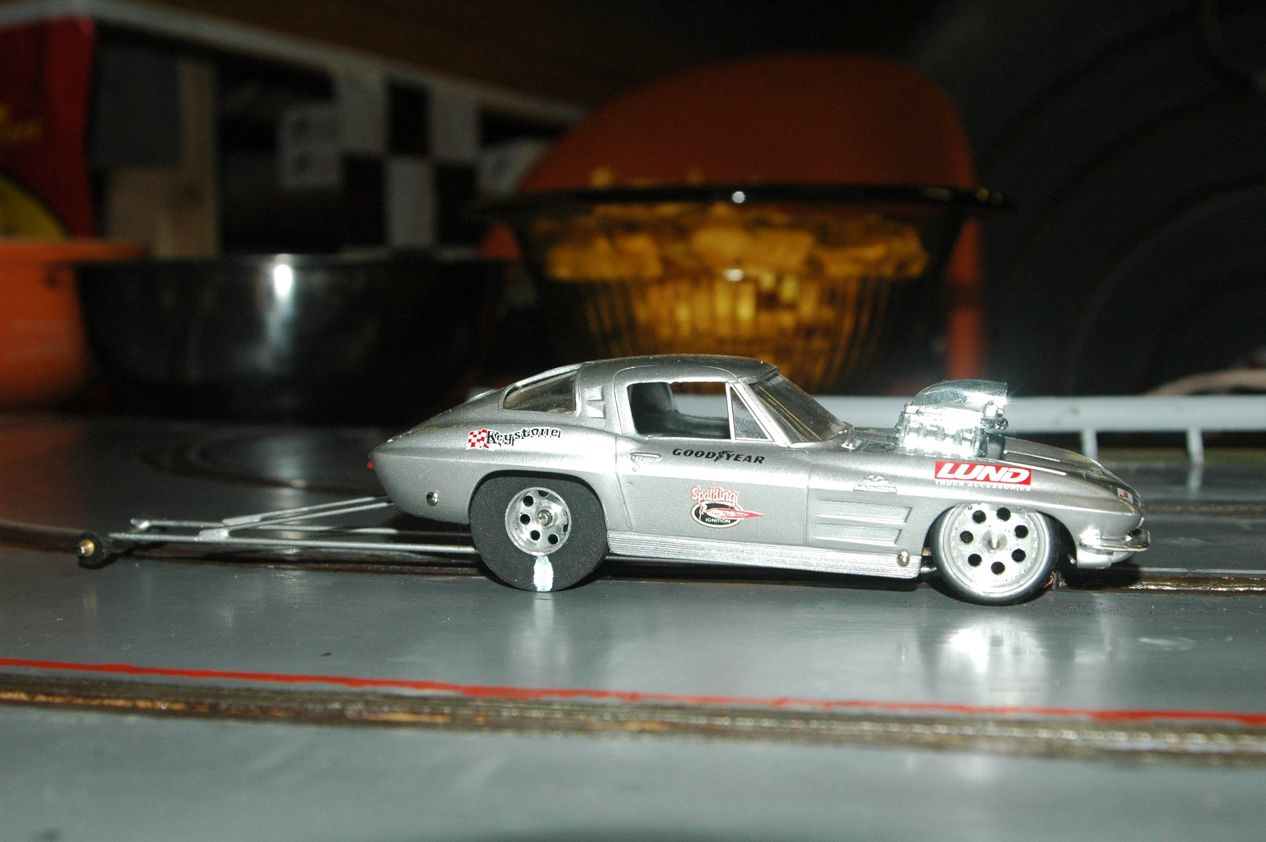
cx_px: 633
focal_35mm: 51
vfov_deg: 26.4
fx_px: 1792
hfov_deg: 38.9
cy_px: 421
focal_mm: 34
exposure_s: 1/125
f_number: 8
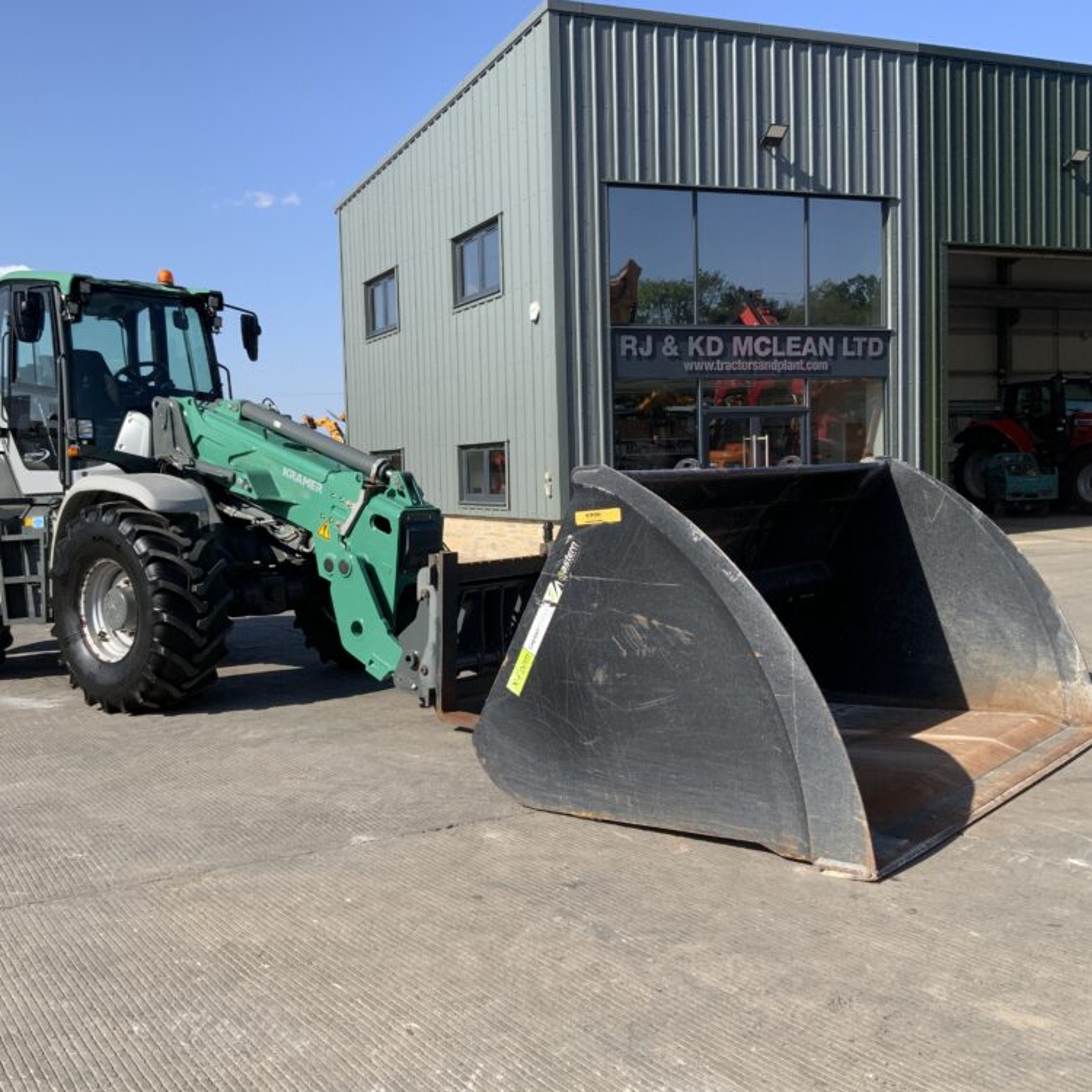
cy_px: 546
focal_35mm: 35
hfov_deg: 47.1
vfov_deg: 47.2
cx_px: 464
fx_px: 1249
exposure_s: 1/1490
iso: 16
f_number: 1.8
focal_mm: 3
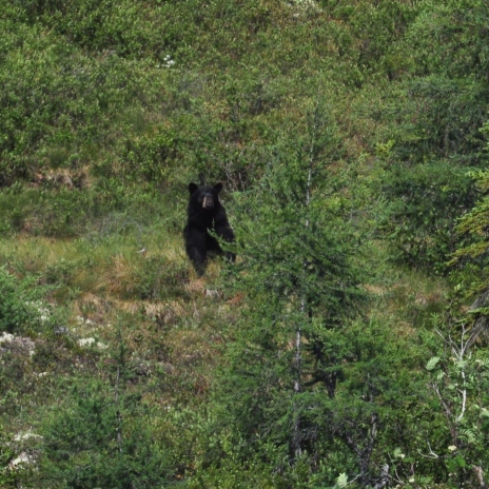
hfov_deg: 3.4
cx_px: 251
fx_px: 8295
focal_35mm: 519
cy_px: 244
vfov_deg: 3.4
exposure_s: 1/640
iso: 400
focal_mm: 270
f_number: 13
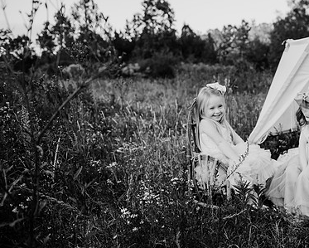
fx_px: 320
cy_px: 110
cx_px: 225
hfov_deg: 49.8
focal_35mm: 35
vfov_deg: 42.2
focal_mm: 24
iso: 250
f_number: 2.5
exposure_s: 1/800
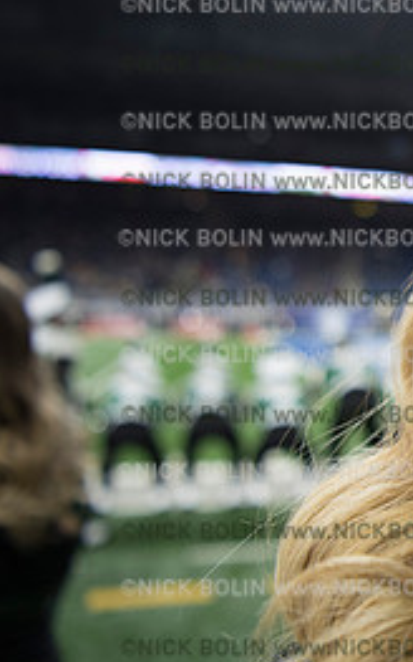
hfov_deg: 19.2
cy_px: 356
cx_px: 708
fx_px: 974
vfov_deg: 37.5
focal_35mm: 54
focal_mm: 24
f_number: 2.8
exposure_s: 1/800
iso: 1250
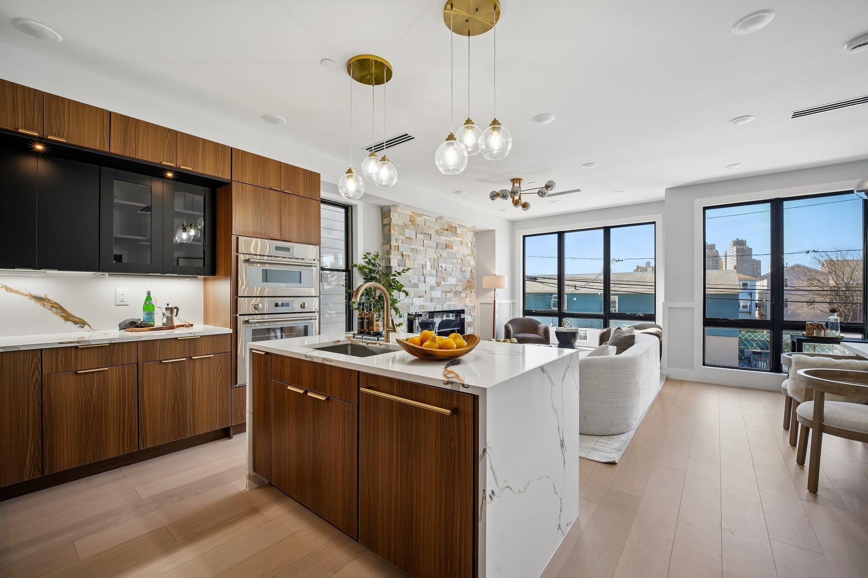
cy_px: 289
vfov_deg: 81.2
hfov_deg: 104.3
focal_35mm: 14
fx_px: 338
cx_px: 434
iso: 250
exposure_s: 1/13
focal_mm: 14
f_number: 8
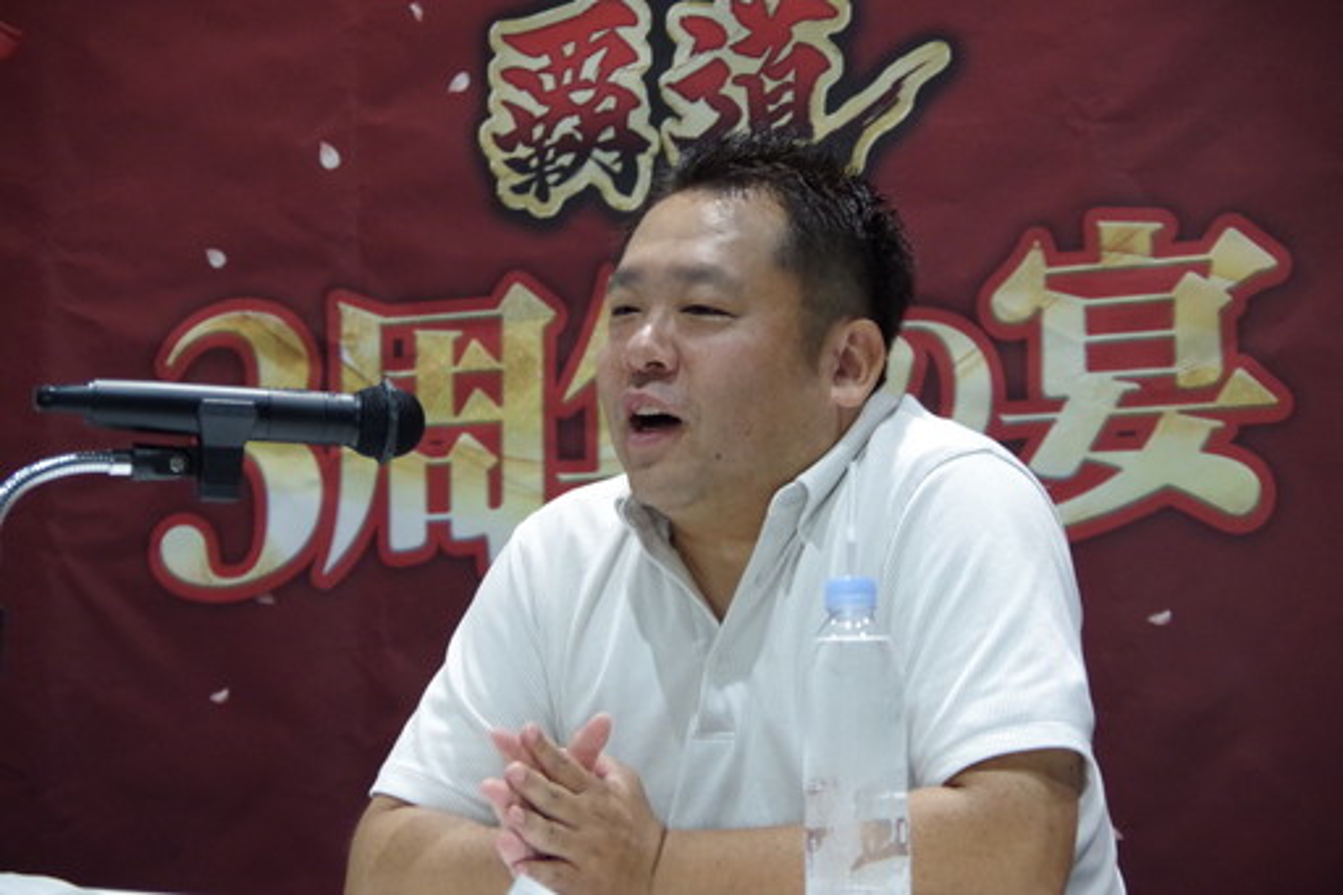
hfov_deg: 17.5
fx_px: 4363
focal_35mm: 117
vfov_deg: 11.7
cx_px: 672
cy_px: 448
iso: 3200
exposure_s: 1/60
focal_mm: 78
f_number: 5.6
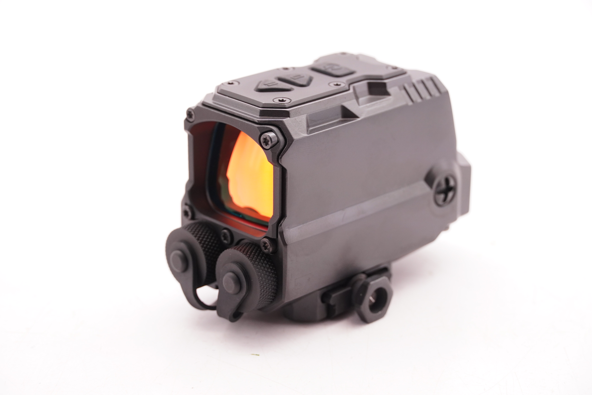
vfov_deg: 14.5
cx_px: 296
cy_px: 198
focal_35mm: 94
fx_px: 1555
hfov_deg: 21.6
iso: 800
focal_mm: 63
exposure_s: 1/125
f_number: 5.6
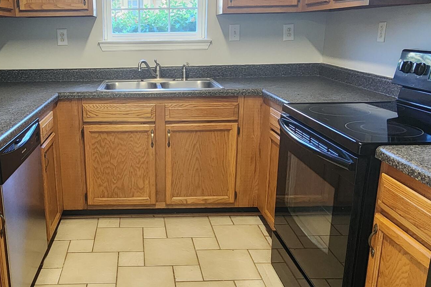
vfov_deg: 42.3
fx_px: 371
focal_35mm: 31
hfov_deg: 58.9
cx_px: 142
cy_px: 136
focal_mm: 2.2
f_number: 2.2
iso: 400
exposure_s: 1/60
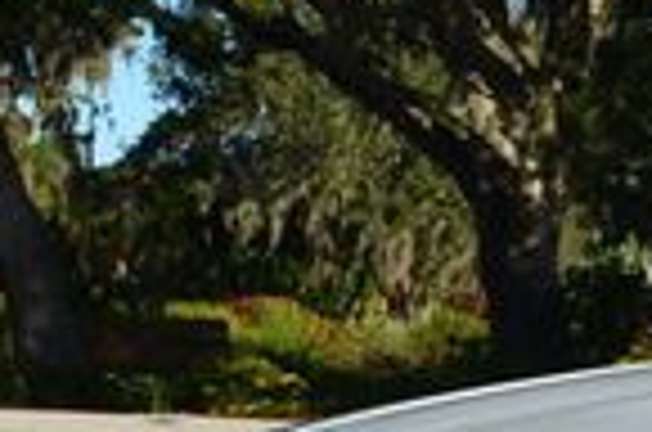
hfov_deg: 10.0
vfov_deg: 7.1
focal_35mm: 192
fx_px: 3473
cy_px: 310
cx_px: 1259
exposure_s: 1/125
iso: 100
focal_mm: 29
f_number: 11
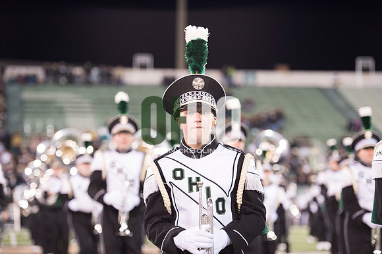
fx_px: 1167
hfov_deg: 18.6
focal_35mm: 110
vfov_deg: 12.4
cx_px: 191
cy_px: 127
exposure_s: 1/400
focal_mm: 110
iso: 2500
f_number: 2.8
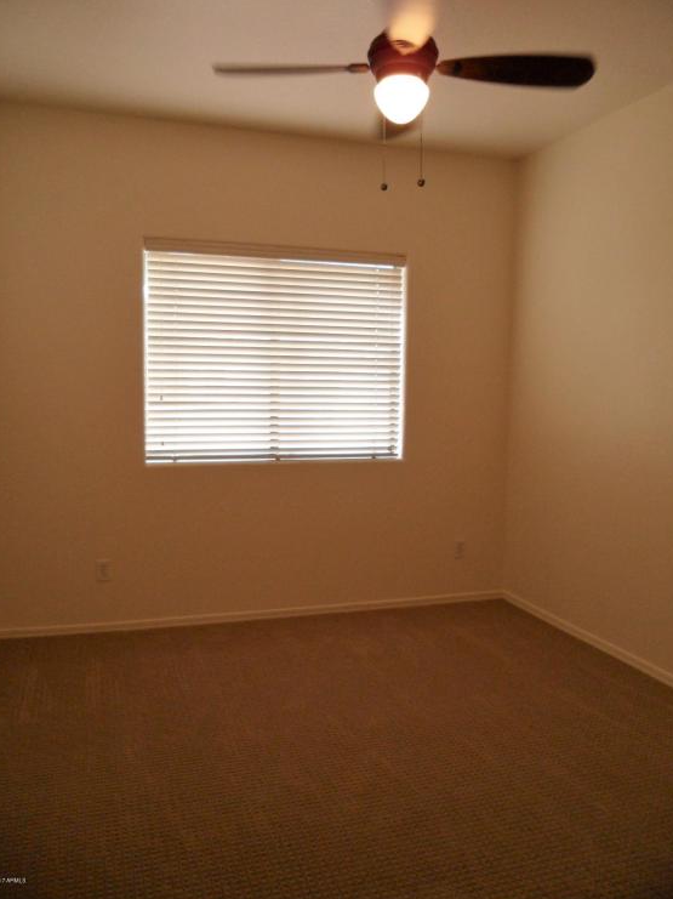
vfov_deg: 63.5
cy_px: 444
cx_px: 338
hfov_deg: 49.7
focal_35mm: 28
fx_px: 726
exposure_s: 1/45
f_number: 3.5
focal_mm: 4.9
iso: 200
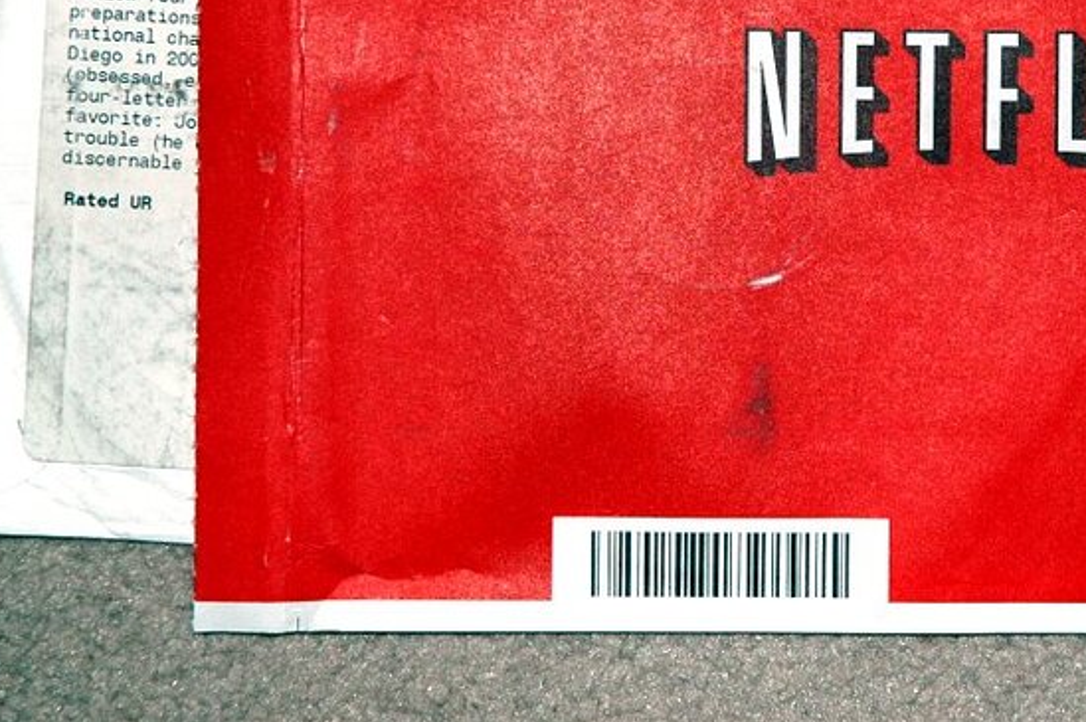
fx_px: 4430
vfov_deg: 9.3
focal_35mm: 147
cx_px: 823
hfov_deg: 13.9
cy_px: 107
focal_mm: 56
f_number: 4.5
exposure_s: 1/400
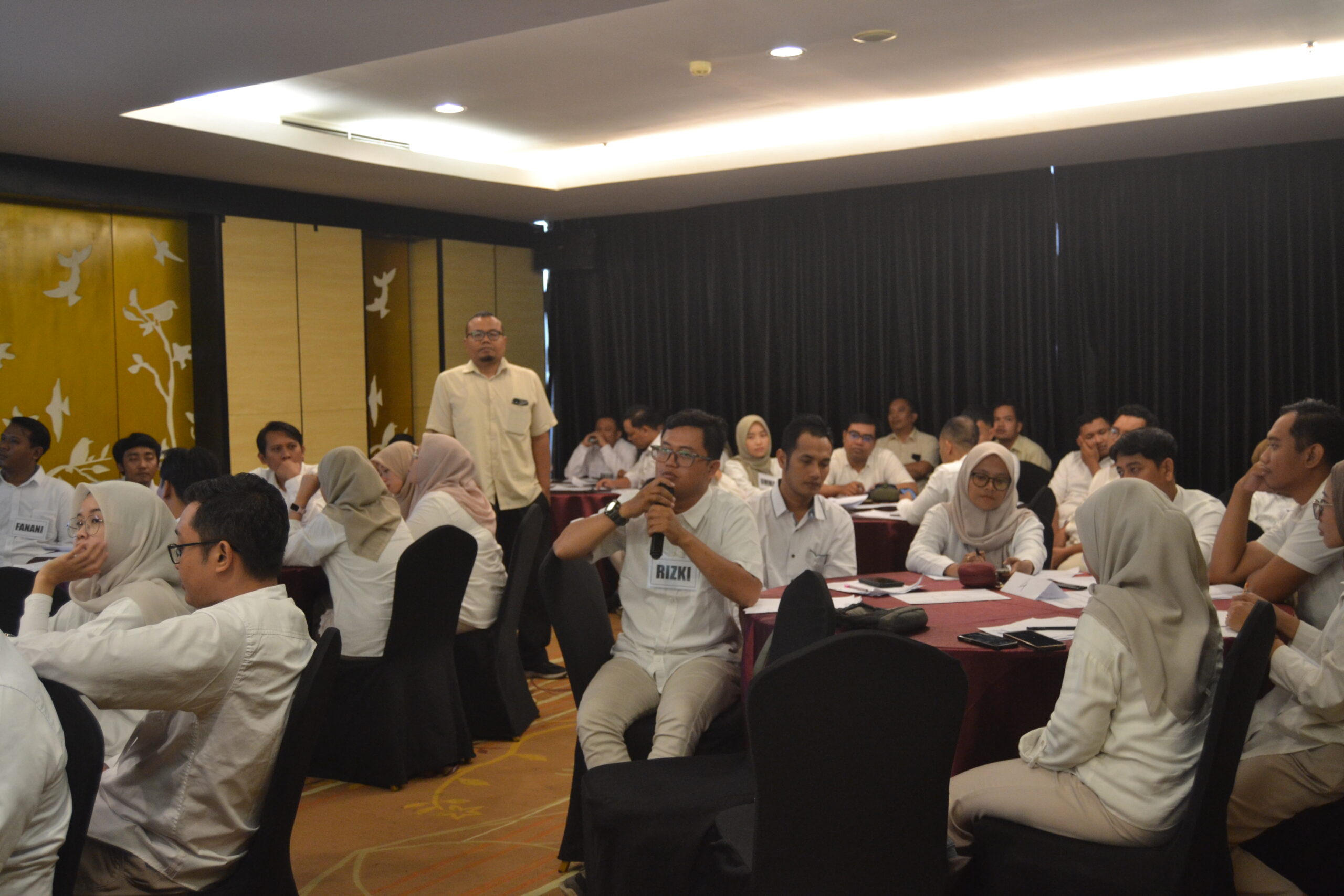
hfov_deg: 53.1
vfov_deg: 36.9
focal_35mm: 36
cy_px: 448
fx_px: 1344
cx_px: 672
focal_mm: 24
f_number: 3.8
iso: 1100
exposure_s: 1/60
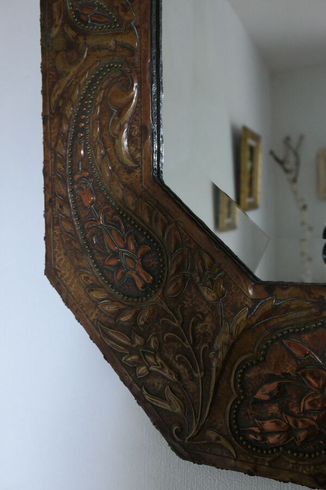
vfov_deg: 61.9
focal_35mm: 30
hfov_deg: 43.6
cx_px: 163
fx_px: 407
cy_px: 245
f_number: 5.6
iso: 1600
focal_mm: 20
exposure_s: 1/40
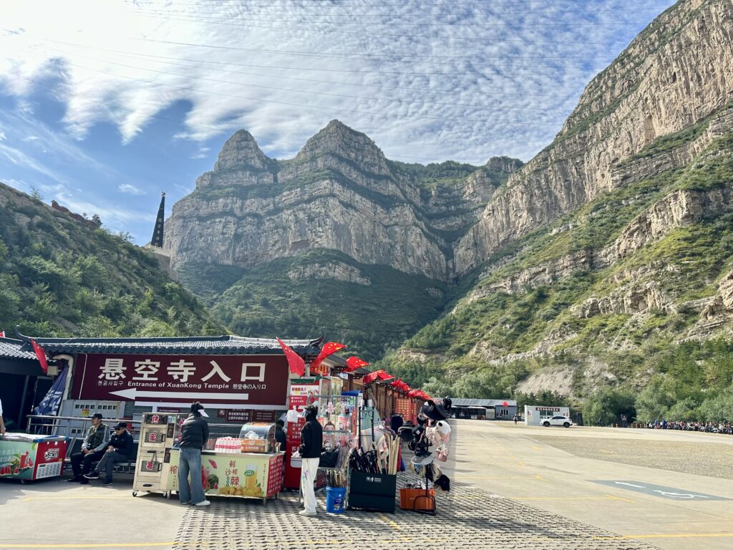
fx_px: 508
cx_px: 366
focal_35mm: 24
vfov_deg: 56.8
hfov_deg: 71.6
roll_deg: -2.7
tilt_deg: +14.5
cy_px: 275
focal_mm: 6.86
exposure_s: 1/2110
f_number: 1.78
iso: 80
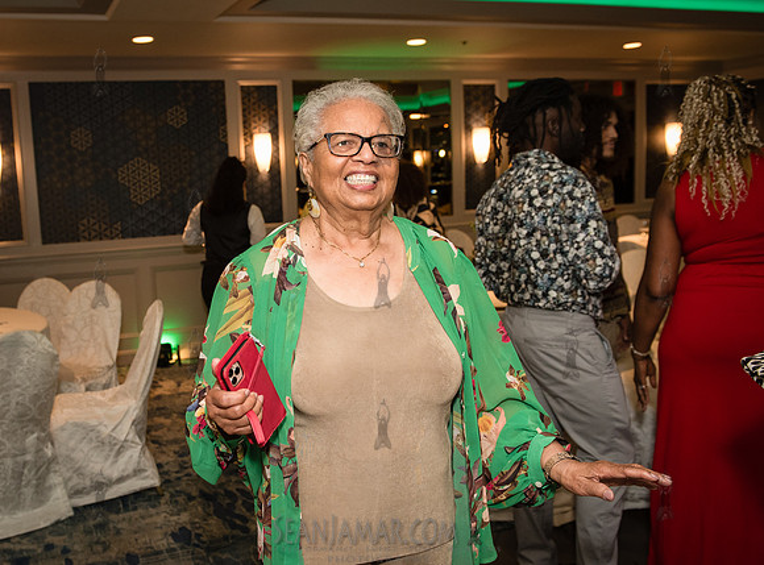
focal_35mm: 36
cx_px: 278
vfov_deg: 39.7
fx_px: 782
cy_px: 290
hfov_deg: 51.4
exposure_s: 1/160
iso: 1600
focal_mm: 27
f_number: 3.5
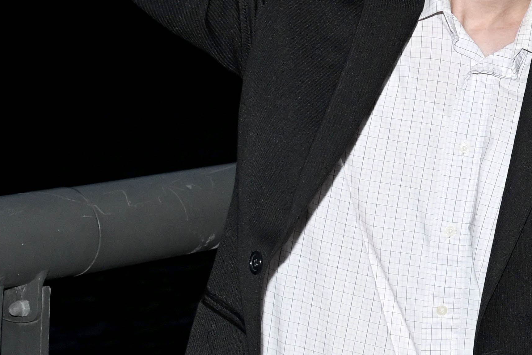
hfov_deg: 12.8
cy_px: 4
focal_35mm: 139
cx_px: 1088
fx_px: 2054
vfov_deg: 9.8
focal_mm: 29
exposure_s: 1/160
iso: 800
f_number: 4.5
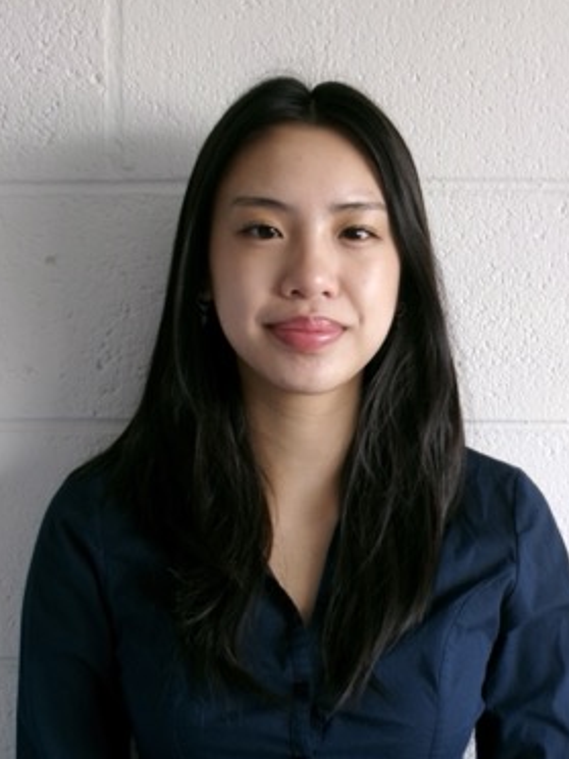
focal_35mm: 57
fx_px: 1249
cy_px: 384
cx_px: 298
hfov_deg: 25.7
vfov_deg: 33.8
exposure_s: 1/34
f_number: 4.9
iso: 232
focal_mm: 9.5
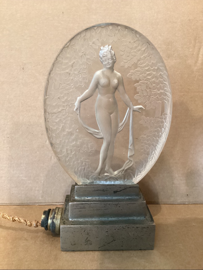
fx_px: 242
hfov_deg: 45.4
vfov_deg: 58.4
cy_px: 135
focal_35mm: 31
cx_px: 102
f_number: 2.4
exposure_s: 1/25
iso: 400
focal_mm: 3.3
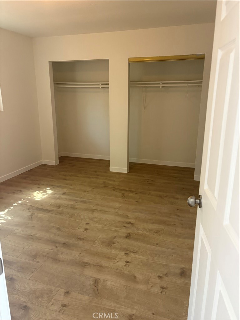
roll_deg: -1.1
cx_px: 120
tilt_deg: -14.4
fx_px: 240
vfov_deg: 67.3
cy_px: 160
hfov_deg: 53.1
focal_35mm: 26
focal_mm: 5.96
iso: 320
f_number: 1.6
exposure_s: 1/60
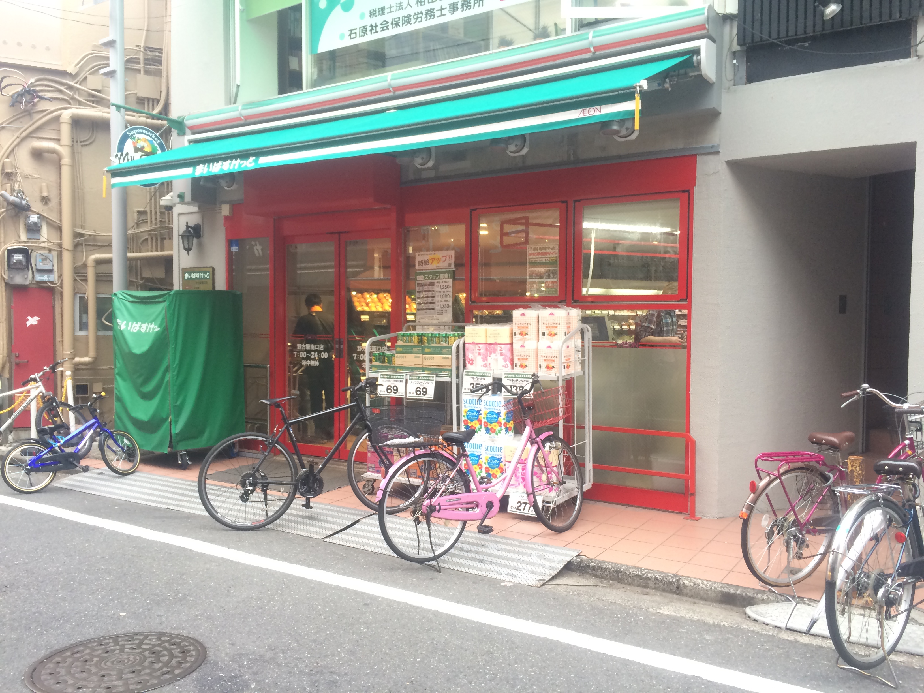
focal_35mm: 29
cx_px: 462
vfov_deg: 48.2
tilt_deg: -2.9
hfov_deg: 61.7
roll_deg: -0.1
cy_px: 346
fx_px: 774
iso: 40
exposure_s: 1/40
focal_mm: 4.15
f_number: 2.2
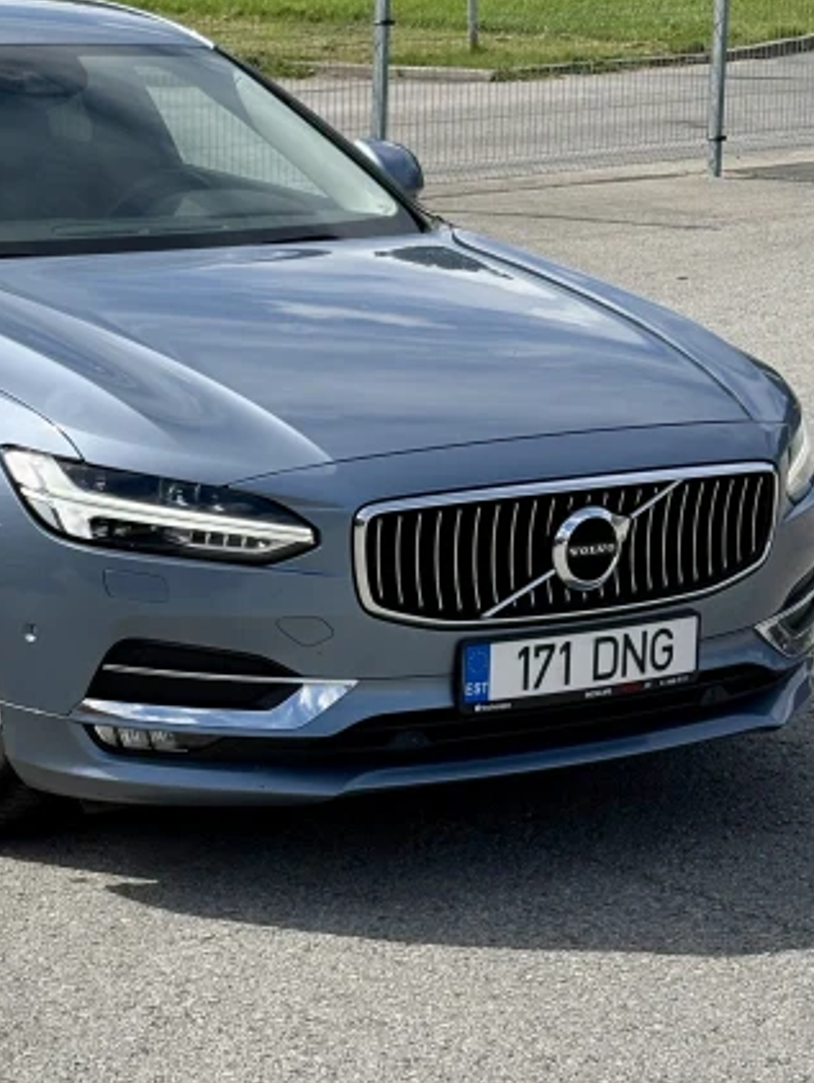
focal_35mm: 105
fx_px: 3289
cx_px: 56
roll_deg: +0.1
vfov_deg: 18.7
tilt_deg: -10.1
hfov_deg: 14.0
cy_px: 420
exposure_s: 1/4630
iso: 40
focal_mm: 5.96
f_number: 1.6
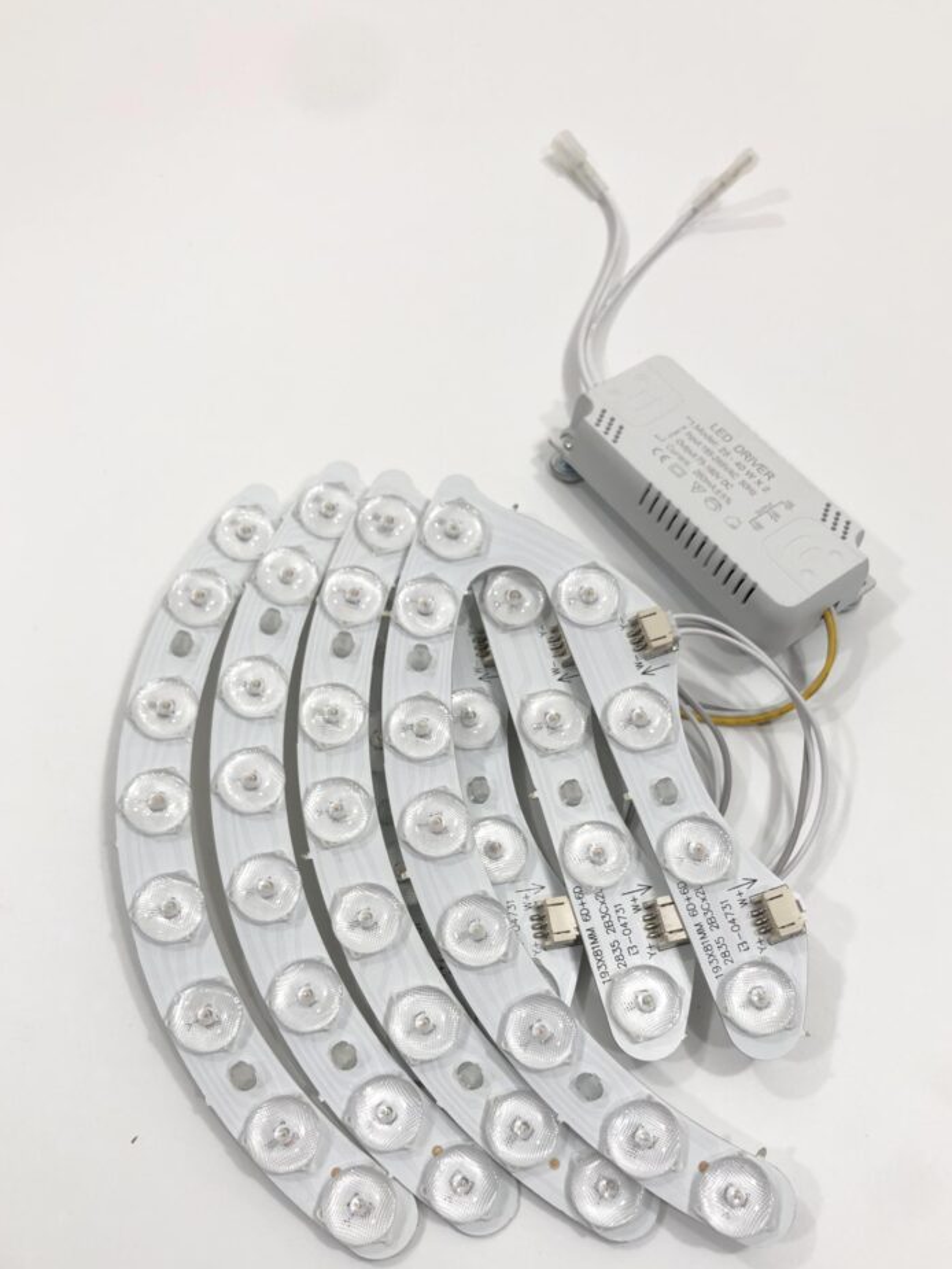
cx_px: 492
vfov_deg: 58.2
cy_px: 700
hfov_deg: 45.4
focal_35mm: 31
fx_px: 1136
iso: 32
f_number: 1.8
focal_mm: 3.99
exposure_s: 1/50
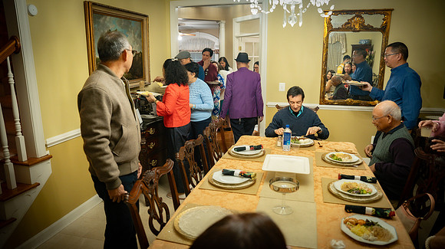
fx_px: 296
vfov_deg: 45.6
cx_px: 222
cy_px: 124
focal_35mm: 25
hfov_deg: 73.8
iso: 1600
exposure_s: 1/100
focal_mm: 24
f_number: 2.8
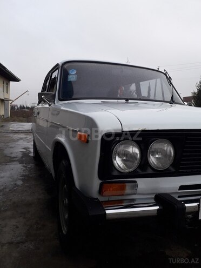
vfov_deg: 65.3
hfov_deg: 51.4
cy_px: 134
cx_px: 100
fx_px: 209
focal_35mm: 27
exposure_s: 1/1136
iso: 40
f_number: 1.9
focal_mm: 3.6
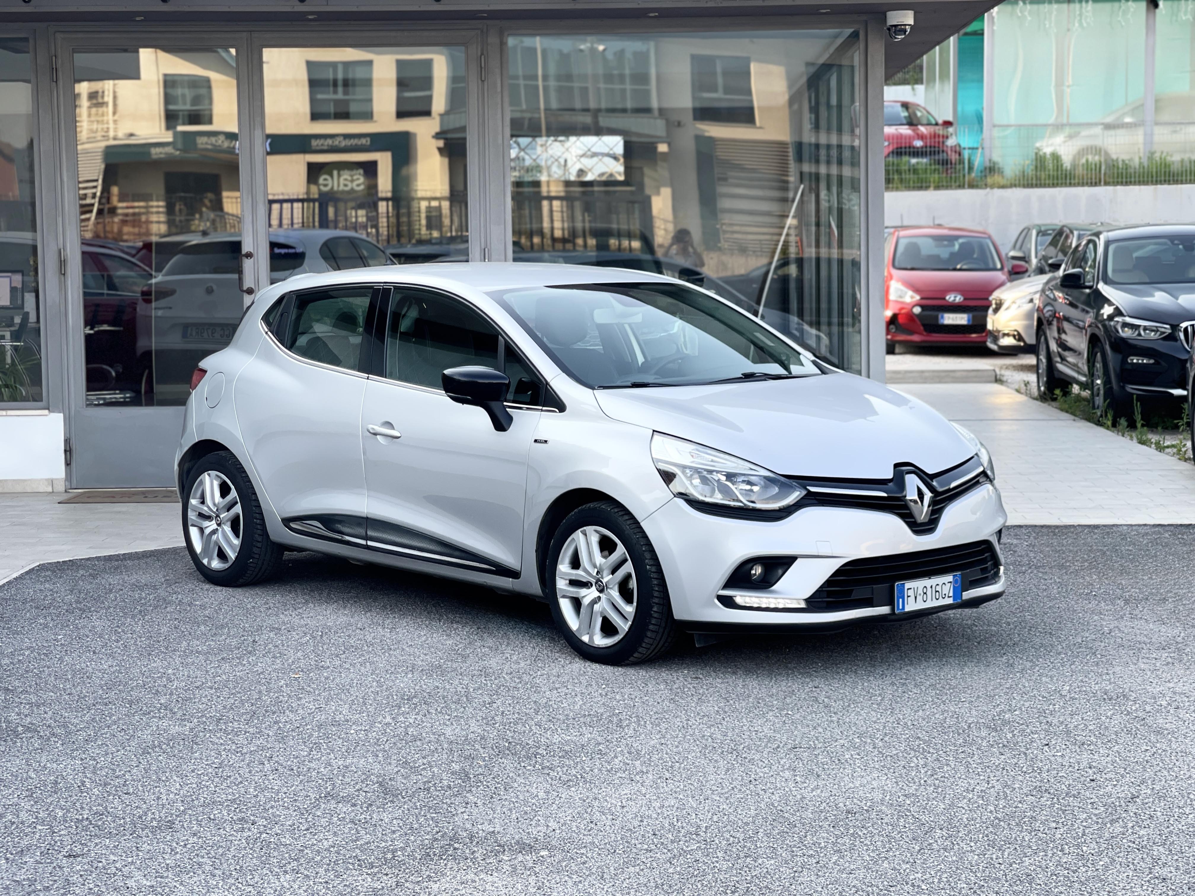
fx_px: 2209
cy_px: 448
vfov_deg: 22.9
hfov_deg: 30.3
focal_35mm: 64
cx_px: 598
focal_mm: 7.5
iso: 25
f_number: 2.2
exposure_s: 1/121
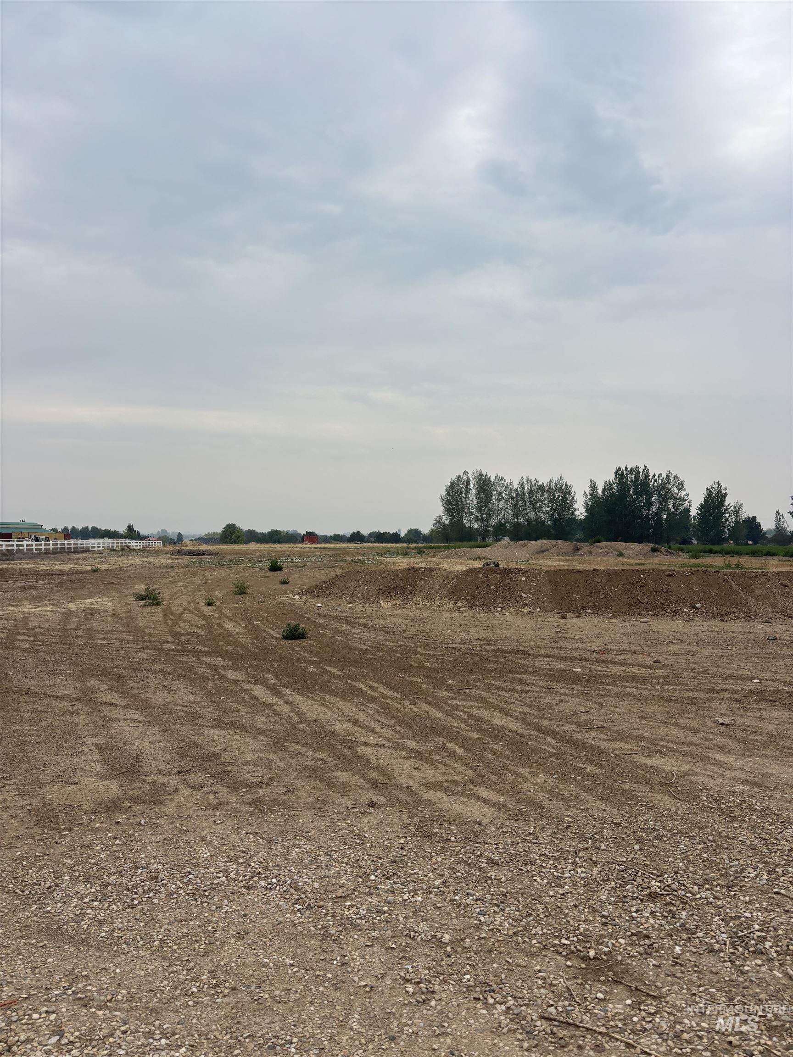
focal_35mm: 26
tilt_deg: +0.3
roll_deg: -1.2
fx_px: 794
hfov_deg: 53.1
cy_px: 528
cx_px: 396
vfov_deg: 67.3
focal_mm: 5.96
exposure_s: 1/1984
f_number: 1.6
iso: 50
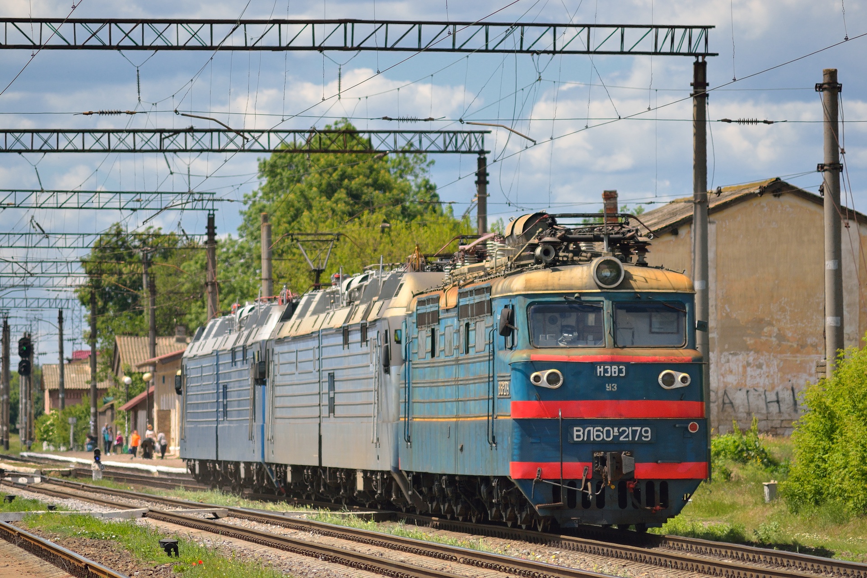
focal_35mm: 270
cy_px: 289
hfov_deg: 7.6
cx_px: 434
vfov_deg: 5.1
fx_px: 6502
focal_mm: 180
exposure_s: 1/2000
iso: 200
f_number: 4
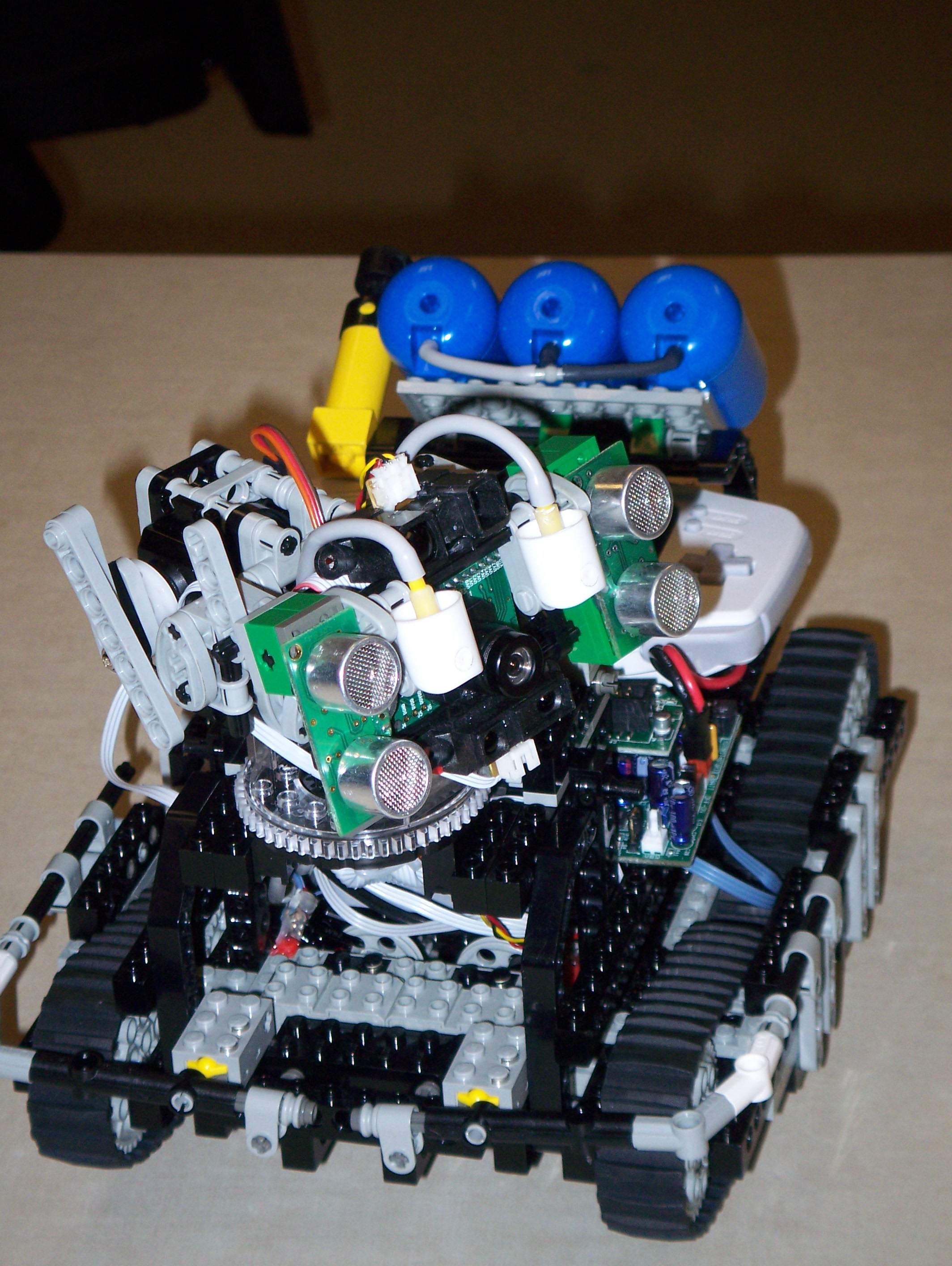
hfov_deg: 13.0
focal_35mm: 114
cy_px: 633
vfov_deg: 17.3
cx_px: 476
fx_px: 4175
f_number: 4.4
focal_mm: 18.9
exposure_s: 1/125
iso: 125
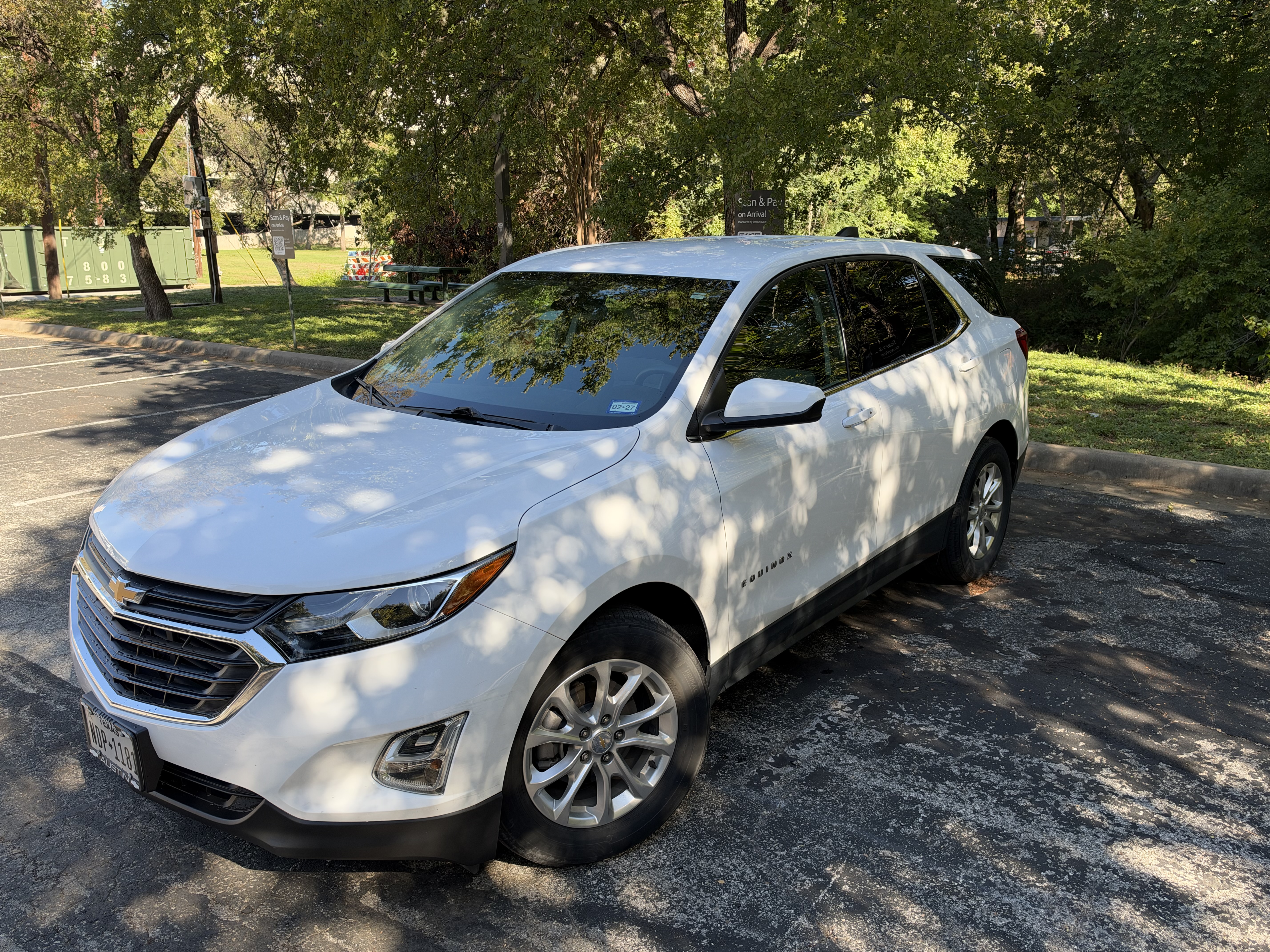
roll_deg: +0.2
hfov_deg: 67.3
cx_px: 635
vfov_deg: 53.1
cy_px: 476
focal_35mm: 26
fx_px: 954
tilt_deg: -13.6
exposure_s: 1/669
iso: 64
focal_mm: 6.93
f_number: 1.8
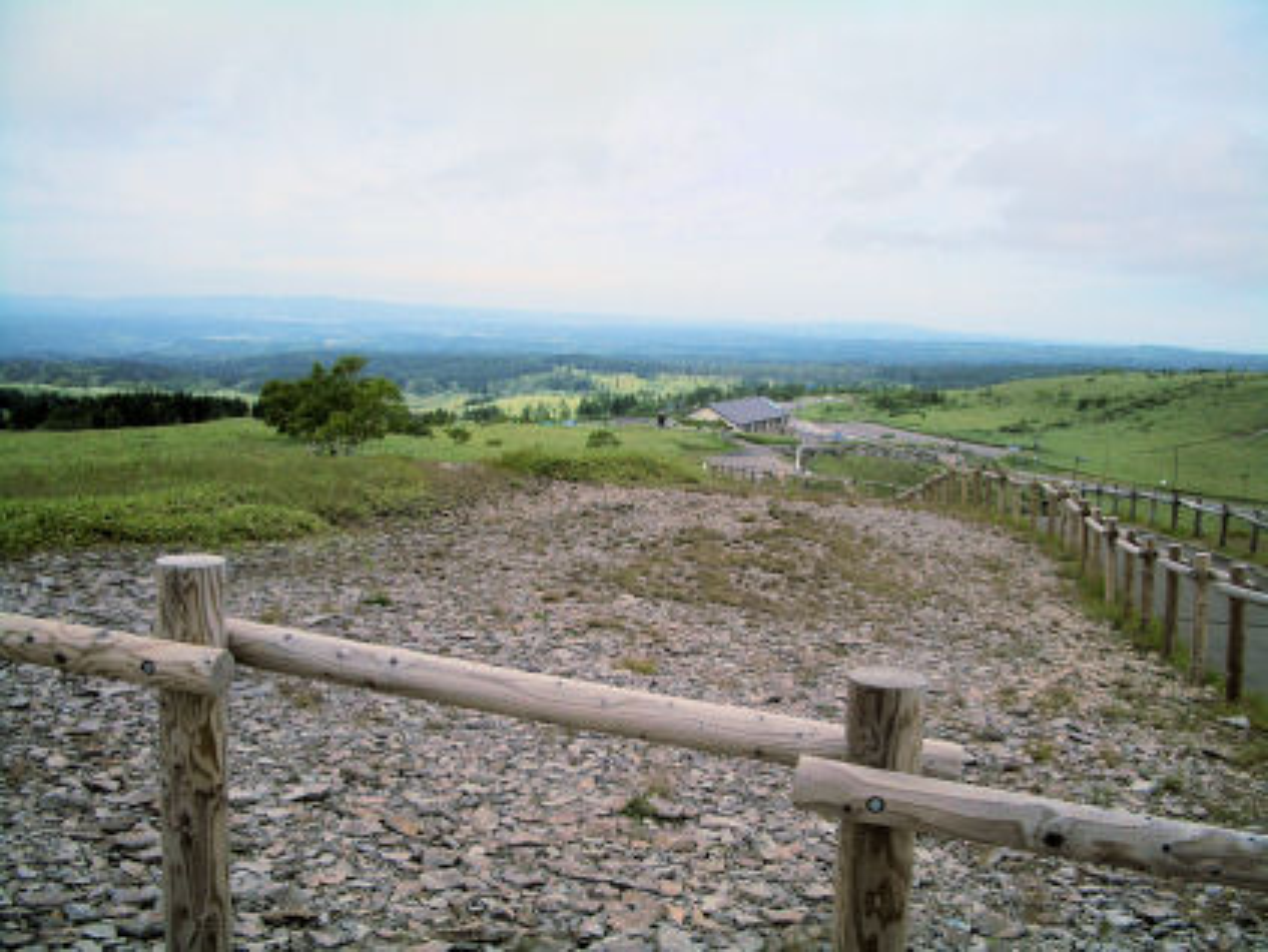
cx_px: 634
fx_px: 1283
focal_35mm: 35
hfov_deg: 52.6
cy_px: 476
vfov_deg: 40.7
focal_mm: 5.8
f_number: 4.3
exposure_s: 1/1000
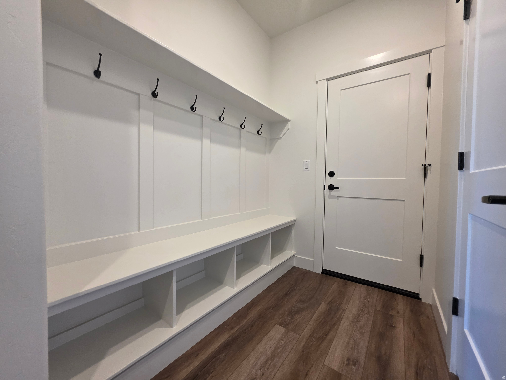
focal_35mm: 13
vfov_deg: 89.9
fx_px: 190
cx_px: 253
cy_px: 190
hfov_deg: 106.2
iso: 160
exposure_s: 1/120
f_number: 1.9
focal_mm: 2.2
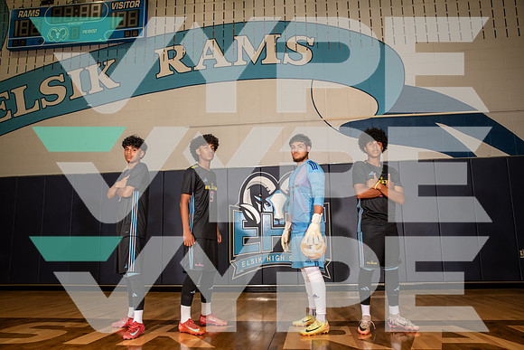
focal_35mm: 26
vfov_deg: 49.6
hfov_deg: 69.4
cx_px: 262
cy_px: 175
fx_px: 379
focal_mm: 26
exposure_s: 1/320
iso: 800
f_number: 6.3
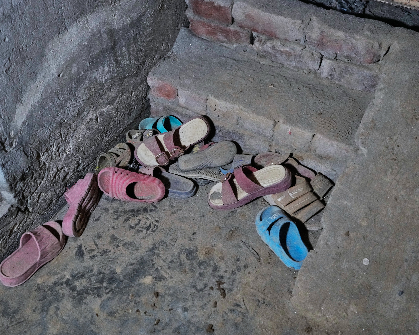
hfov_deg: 40.3
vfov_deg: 32.7
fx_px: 570
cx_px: 190
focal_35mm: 46
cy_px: 167
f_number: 4
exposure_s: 1/125
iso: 5000
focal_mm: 40
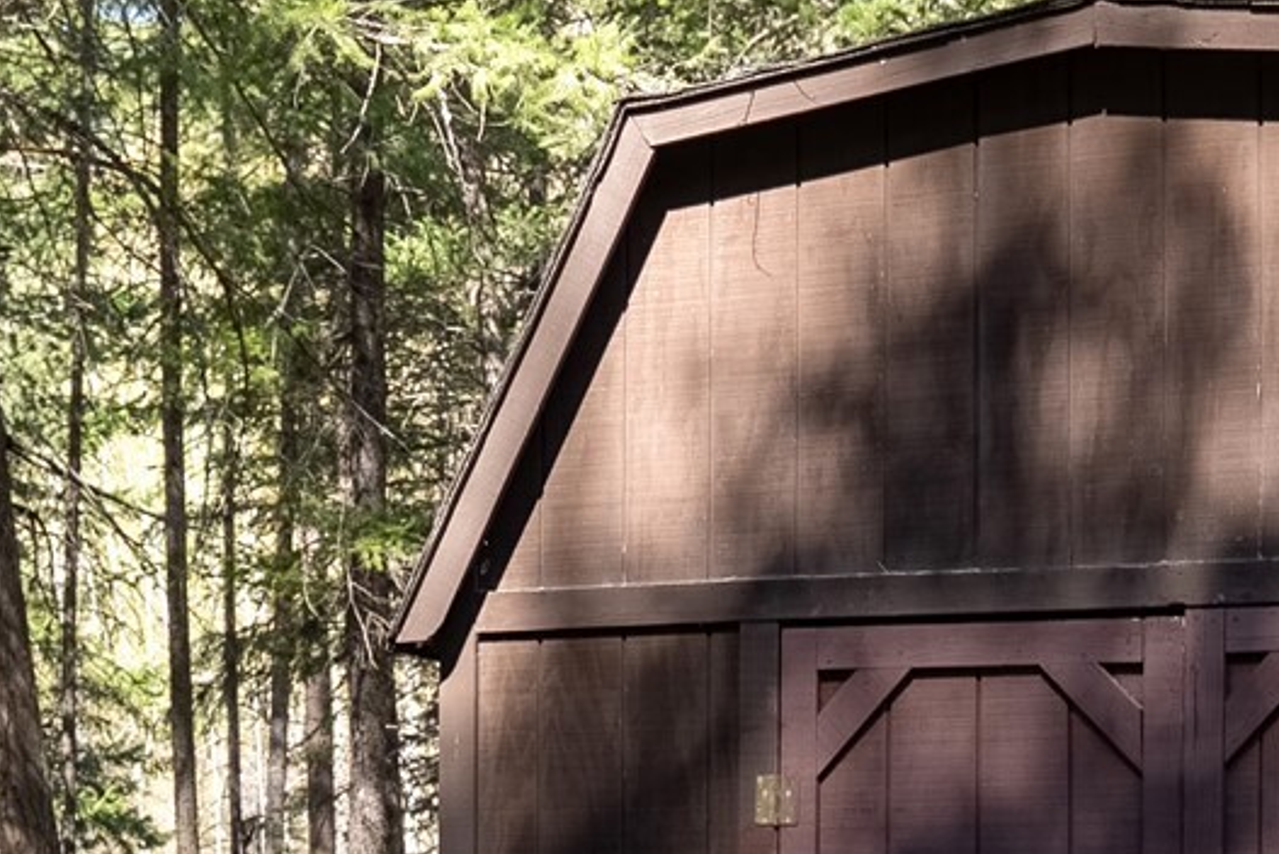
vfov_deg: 11.1
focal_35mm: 122
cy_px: 939
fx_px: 4321
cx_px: 756
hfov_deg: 16.8
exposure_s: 1/5000
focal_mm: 37.8
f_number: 4.5
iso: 125
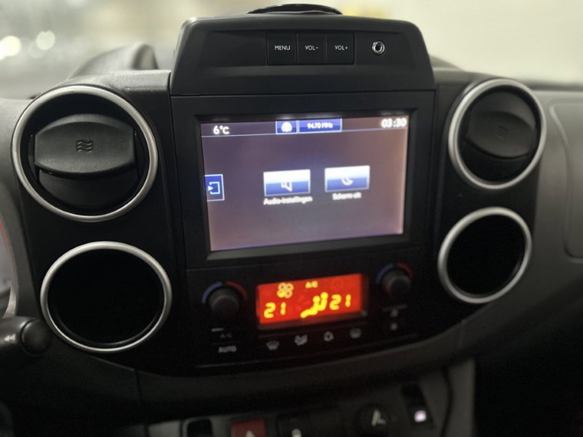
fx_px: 404
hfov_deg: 71.6
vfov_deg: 56.8
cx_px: 292
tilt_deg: -21.2
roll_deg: +0.3
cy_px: 218
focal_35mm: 24
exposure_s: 1/33
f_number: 1.78
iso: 1000
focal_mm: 6.86
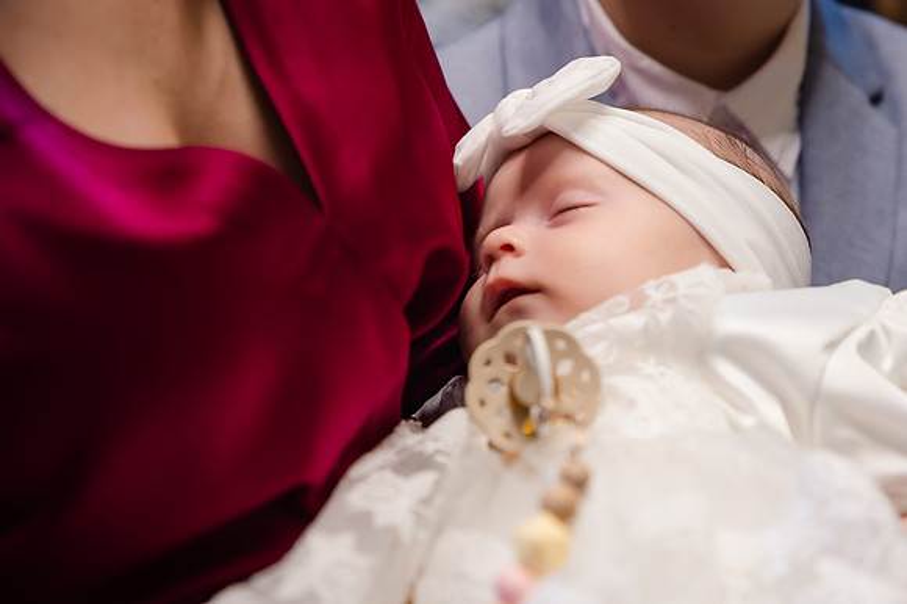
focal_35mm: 93
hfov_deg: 22.0
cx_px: 597
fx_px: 2330
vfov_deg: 14.7
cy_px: 205
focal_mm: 70
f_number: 3.5
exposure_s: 1/125
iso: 800
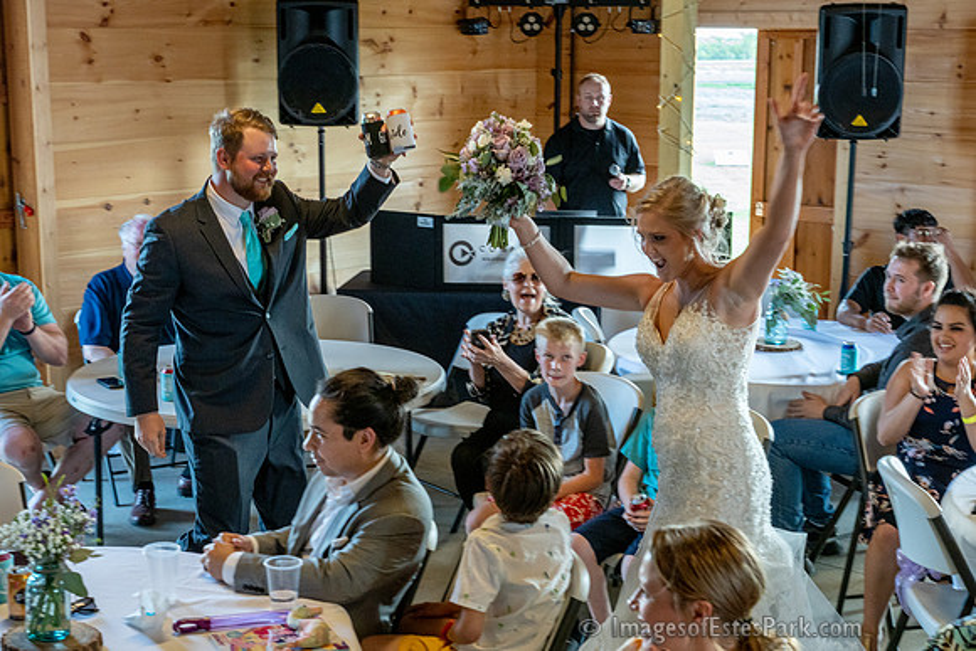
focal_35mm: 40
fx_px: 1085
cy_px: 326
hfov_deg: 48.4
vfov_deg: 33.4
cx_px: 488
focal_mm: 40
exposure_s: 1/100
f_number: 6.3
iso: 1600
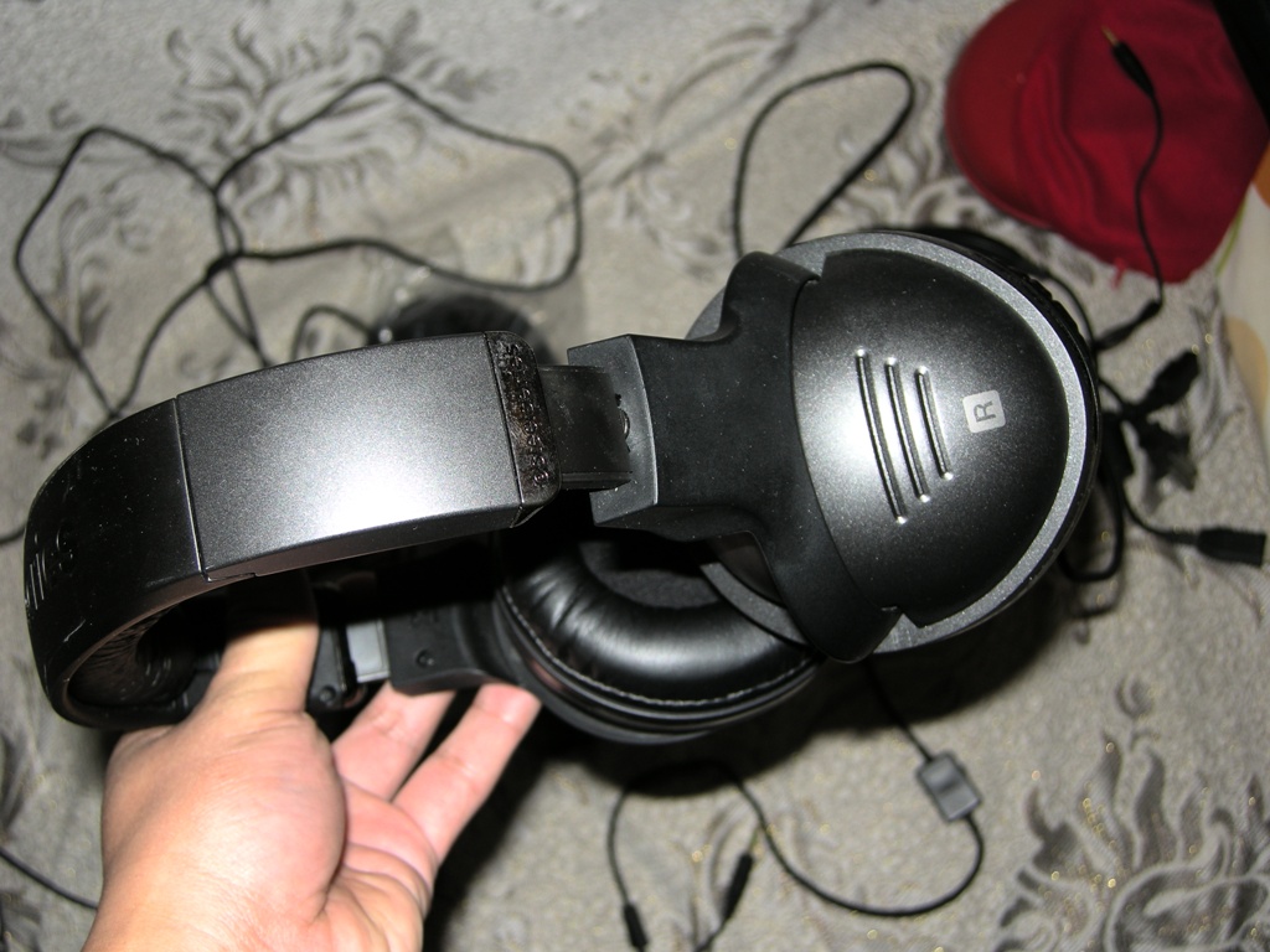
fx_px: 1761
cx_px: 635
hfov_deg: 39.7
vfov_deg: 30.3
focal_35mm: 48
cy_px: 476
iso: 64
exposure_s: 1/60
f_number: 3.1
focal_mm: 10.1
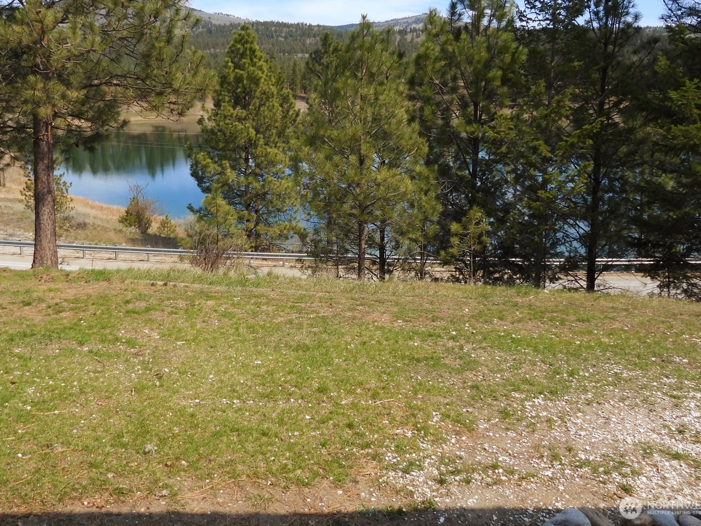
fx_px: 628
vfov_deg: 45.0
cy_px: 195
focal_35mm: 31
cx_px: 278
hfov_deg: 57.9
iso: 100
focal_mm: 4.3
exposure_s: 1/1250
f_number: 2.8
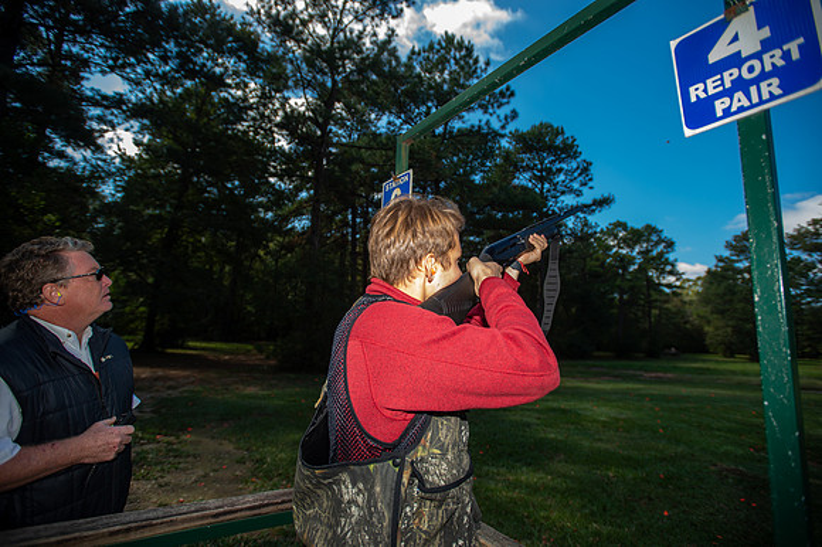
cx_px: 411
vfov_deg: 64.5
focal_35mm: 19
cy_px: 274
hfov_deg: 86.9
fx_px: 434
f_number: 3.2
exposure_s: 1/320
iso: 80
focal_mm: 19
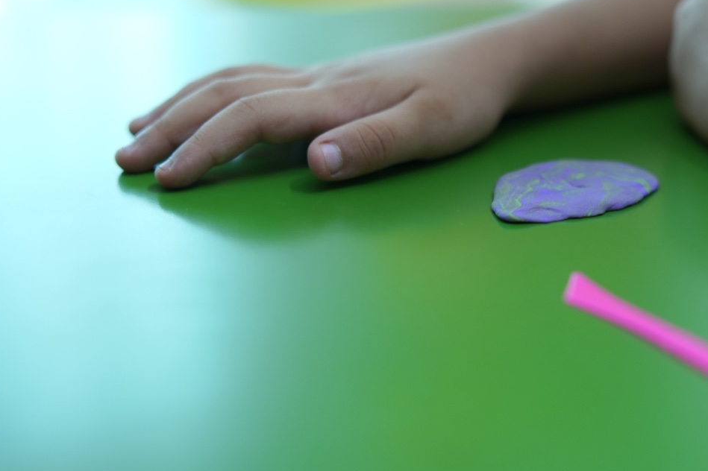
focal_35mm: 59
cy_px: 232
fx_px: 1160
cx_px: 580
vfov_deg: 23.0
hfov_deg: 32.9
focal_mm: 35
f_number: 2.2
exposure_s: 1/100
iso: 640
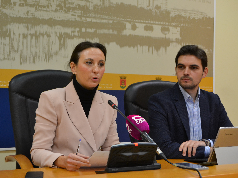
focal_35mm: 61
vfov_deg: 24.2
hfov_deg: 31.9
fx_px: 416
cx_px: 125
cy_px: 91
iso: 1100
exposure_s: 1/60
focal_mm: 35
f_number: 5
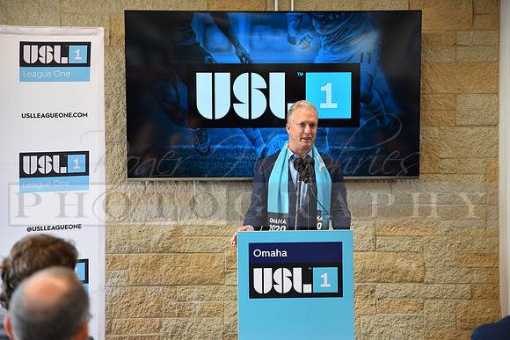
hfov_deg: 28.8
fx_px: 992
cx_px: 255
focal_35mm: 70
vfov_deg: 19.5
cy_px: 170
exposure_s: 1/60
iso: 400
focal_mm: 70
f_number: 2.8
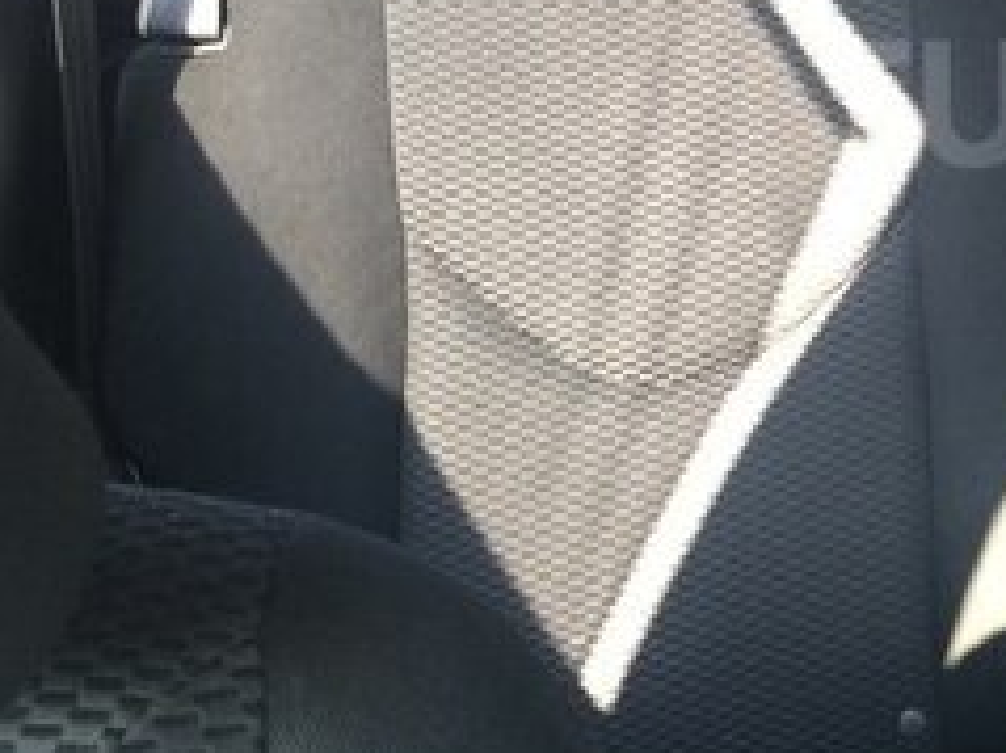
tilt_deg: -20.7
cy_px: 103
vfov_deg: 18.2
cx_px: 1246
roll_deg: +2.8
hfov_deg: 22.3
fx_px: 2324
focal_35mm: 80
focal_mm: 4.15
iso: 40
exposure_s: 1/33
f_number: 2.2
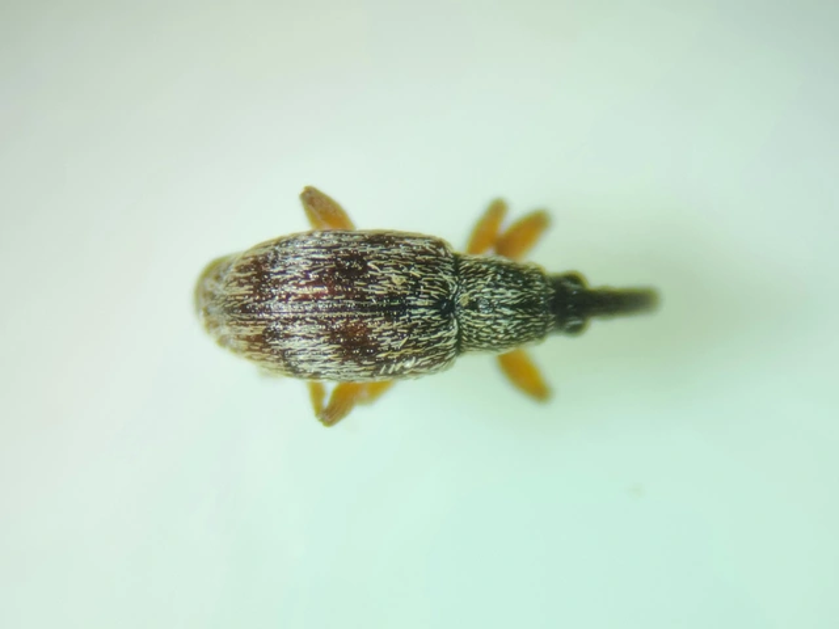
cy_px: 314
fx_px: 654
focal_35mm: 27
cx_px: 420
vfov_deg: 51.4
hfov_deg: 65.3
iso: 50
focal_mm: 5.9
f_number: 2
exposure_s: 1/100
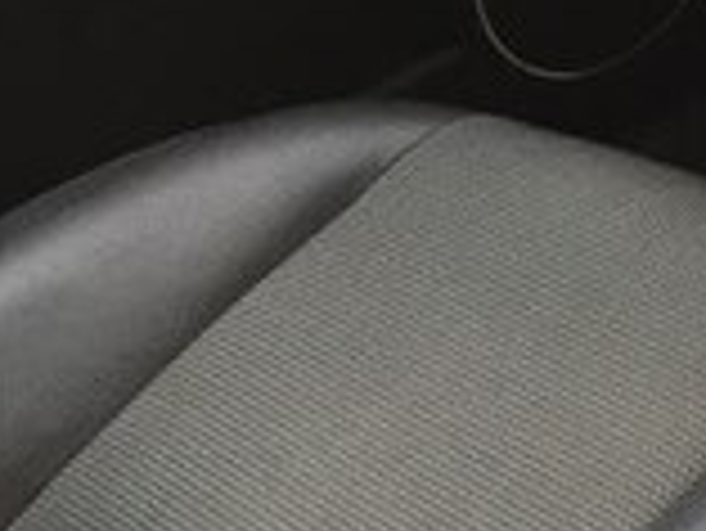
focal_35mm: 122
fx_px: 2490
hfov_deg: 13.5
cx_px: 1470
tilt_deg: -25.3
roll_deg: +5.9
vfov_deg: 11.9
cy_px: -133
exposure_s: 1/33
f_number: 2.2
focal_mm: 4.15
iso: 40
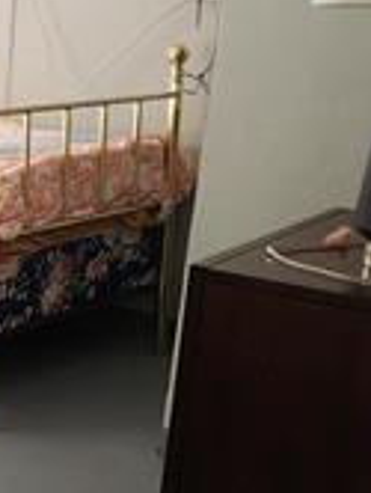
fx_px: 855
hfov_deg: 18.5
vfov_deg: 32.1
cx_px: -315
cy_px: 214
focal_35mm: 60
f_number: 2.2
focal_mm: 2.2
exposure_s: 1/60
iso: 80
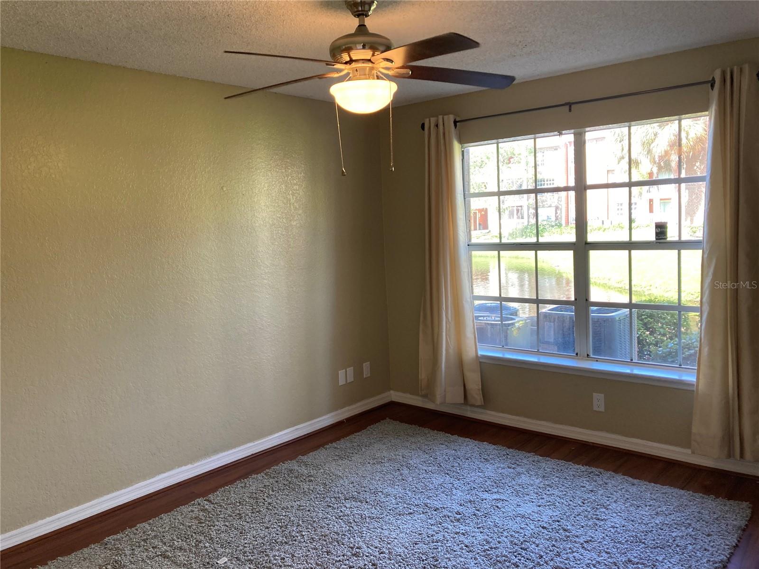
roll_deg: +1.5
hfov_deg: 63.4
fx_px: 614
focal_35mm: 28
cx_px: 380
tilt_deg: -5.0
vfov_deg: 49.7
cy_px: 284
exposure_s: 1/60
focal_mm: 3.99
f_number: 1.8
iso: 64
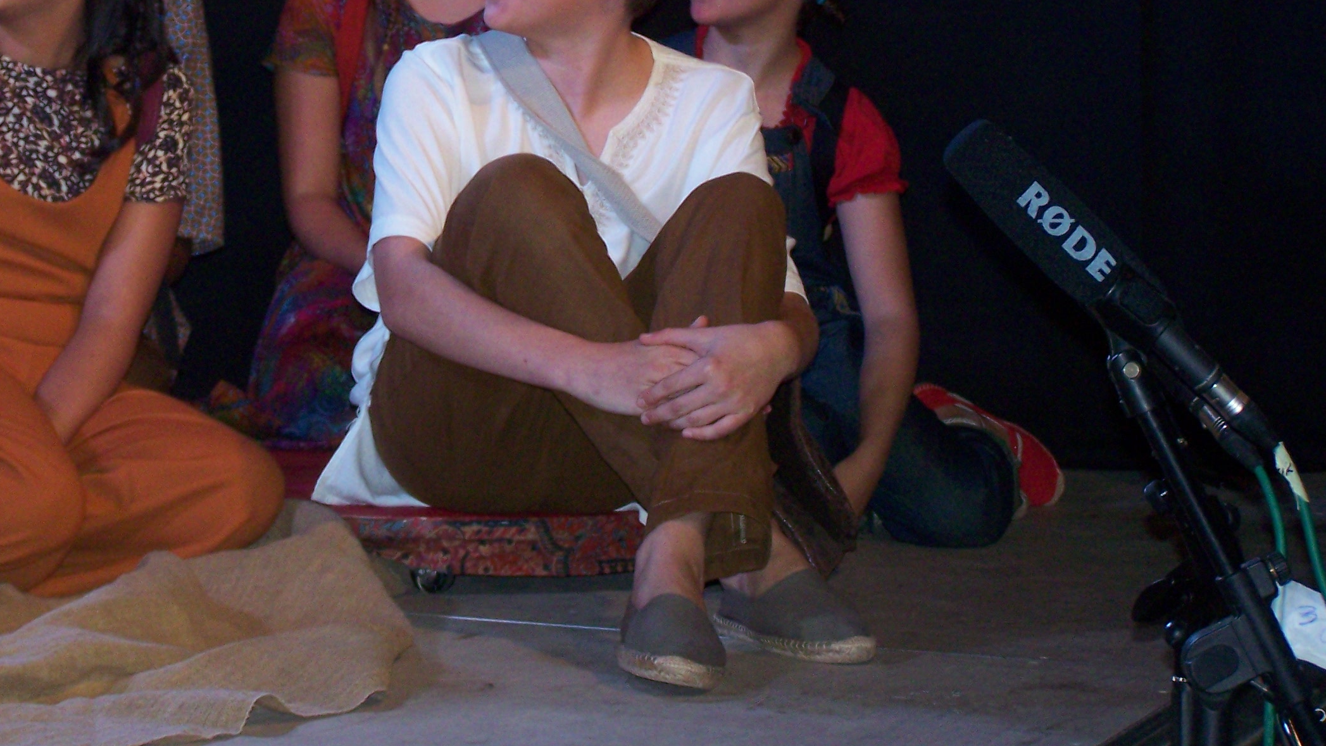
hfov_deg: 16.3
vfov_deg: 9.2
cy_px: 85
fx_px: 4606
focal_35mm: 131
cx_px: 372
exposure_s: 1/80
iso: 160
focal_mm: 13.7
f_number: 3.2
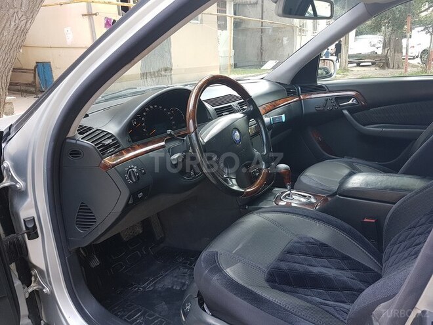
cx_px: 216
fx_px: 325
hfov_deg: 67.3
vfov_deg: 53.1
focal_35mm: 26
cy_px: 162
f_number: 1.7
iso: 50
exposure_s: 1/100
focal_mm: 4.2
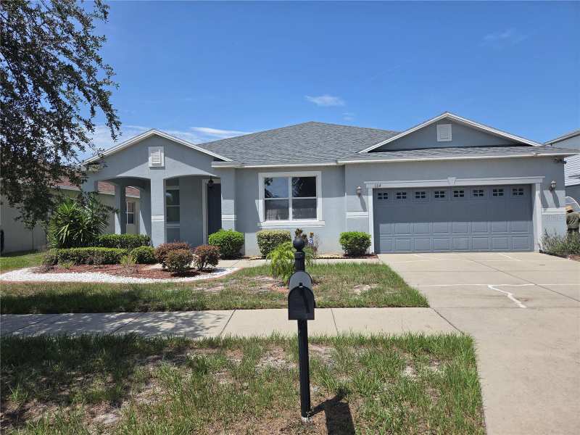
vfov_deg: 58.9
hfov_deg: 73.9
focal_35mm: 23
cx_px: 290
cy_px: 218
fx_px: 385
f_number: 1.8
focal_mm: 5.4
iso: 80
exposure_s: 1/5228
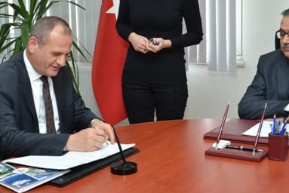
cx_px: 156
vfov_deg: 18.2
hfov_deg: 27.0
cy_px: 71
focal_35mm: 75
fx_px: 603
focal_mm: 30
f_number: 4.2
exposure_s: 1/125
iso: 1000
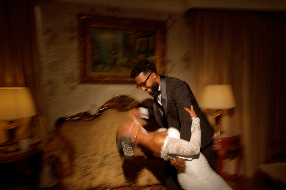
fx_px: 214
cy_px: 95
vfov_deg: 47.9
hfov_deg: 67.4
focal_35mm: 27
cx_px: 143
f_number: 4.5
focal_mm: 27
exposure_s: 1/6
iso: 50
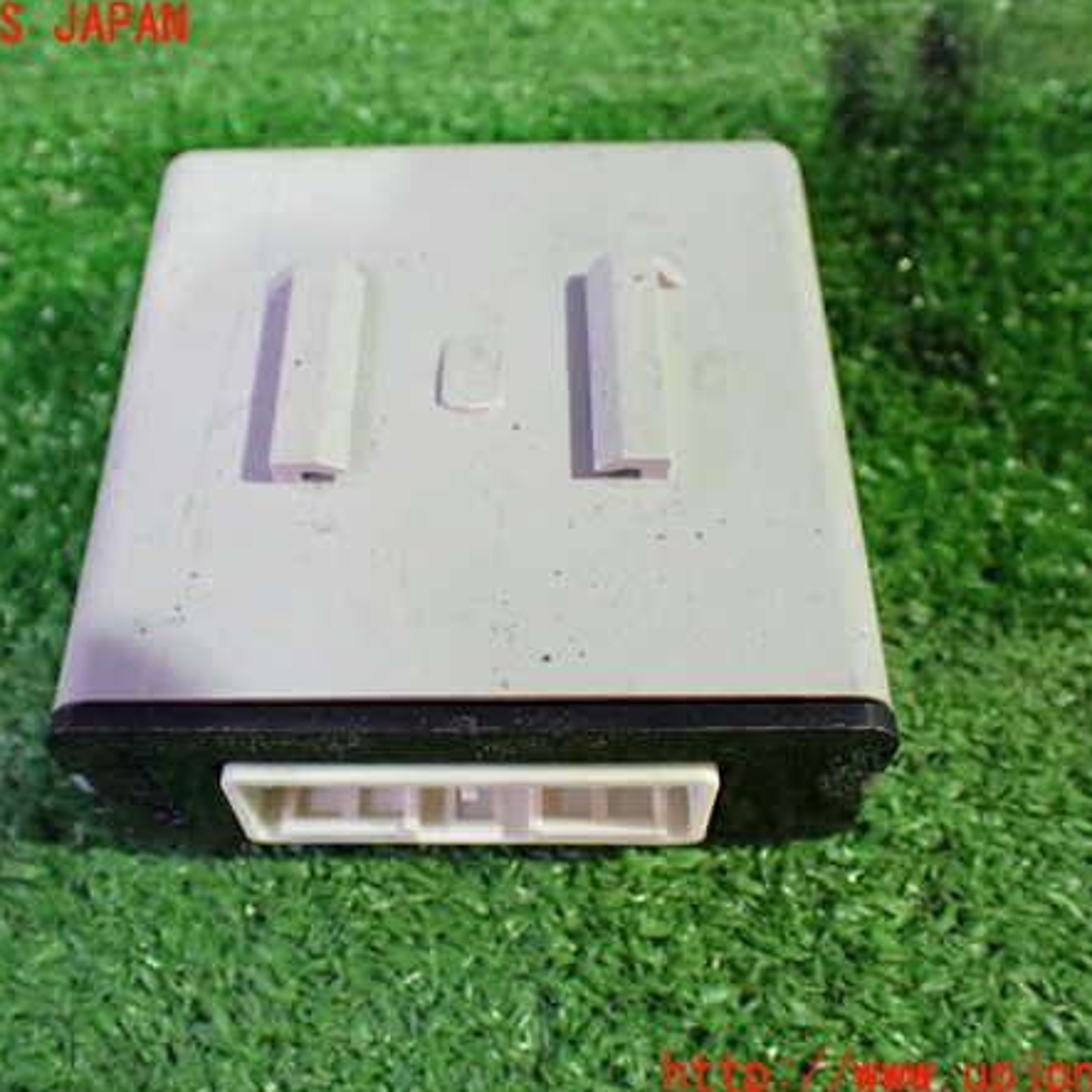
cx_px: 479
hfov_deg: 46.0
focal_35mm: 36
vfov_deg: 46.0
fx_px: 1285
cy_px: 551
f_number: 2.3
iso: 800
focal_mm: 5.4
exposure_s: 1/50
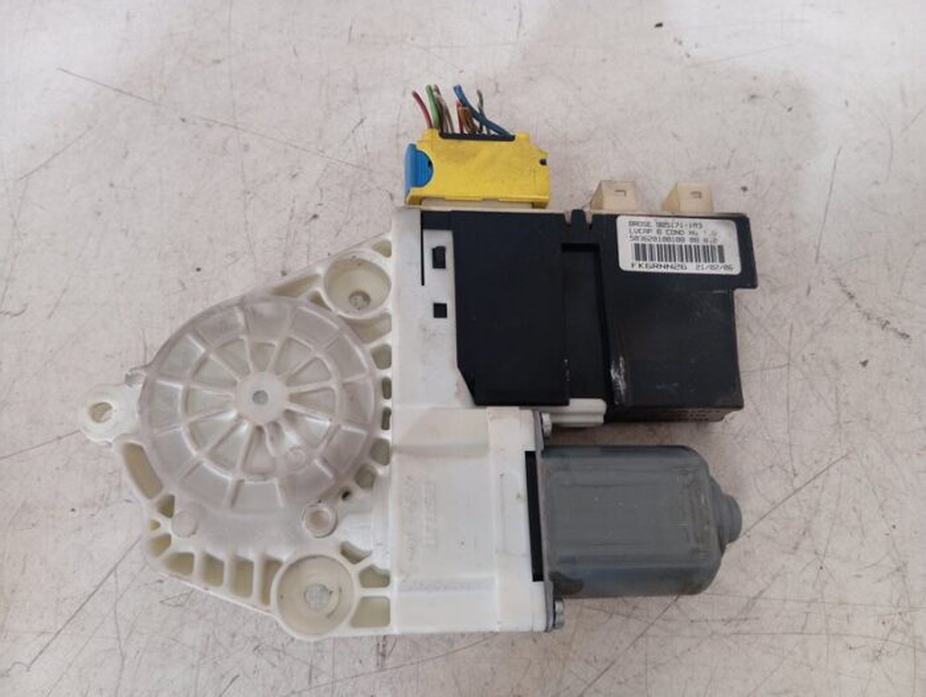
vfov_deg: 49.9
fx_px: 750
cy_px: 348
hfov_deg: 63.4
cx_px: 463
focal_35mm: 28
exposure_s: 1/33.3
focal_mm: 4.22
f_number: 1.8
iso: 311
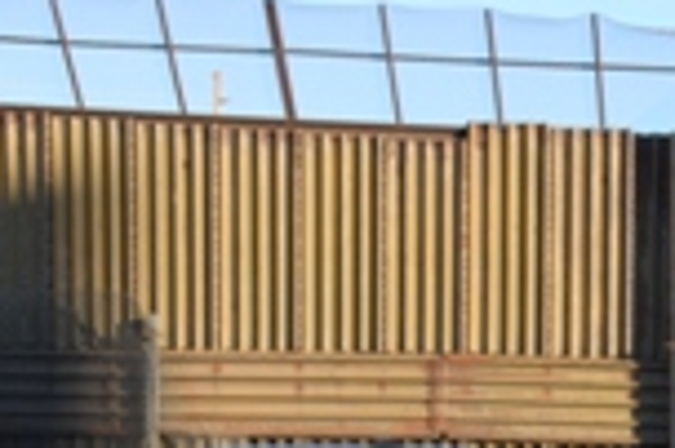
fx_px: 2575
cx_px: 870
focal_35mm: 137
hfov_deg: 14.3
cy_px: 648
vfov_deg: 9.7
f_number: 6.3
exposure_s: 1/160
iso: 200
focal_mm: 31
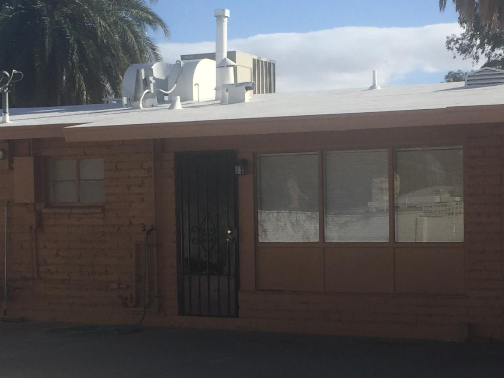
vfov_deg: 19.8
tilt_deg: -1.9
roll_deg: +0.1
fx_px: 1077
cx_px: 343
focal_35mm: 74
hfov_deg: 26.2
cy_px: 280
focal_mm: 4.15
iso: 32
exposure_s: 1/1980
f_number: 2.2
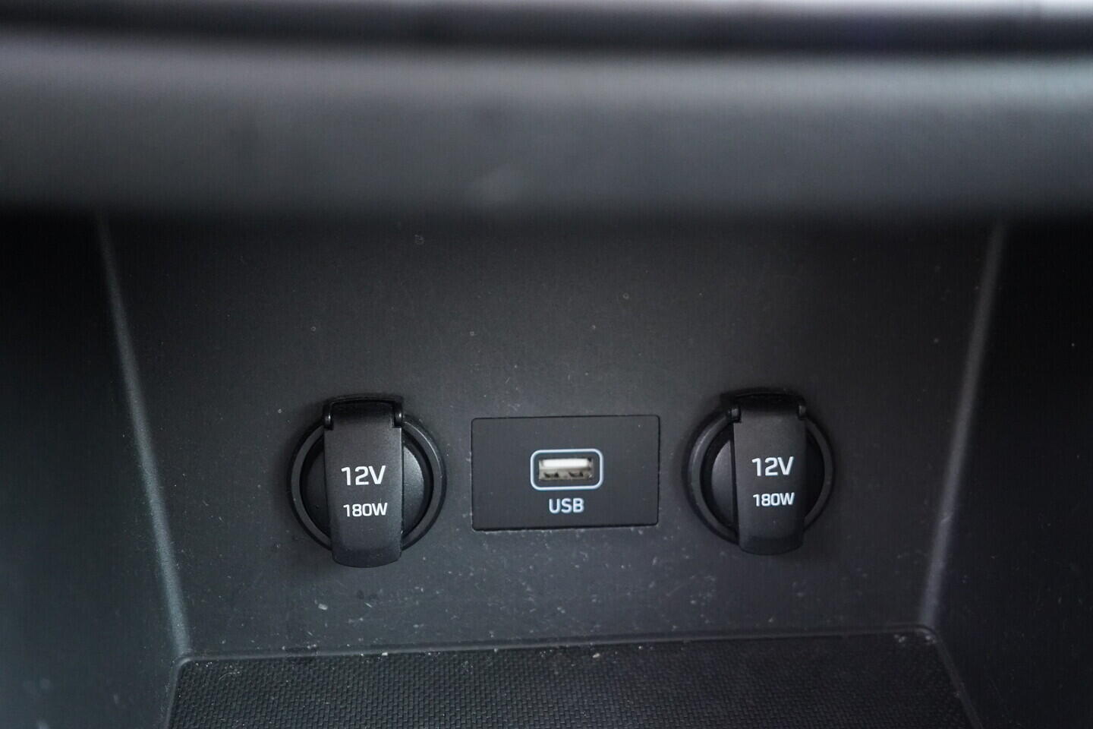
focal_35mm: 36
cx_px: 546
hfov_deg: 53.1
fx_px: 1093
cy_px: 364
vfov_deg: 36.9
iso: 3200
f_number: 2.8
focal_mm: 24
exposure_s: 1/40
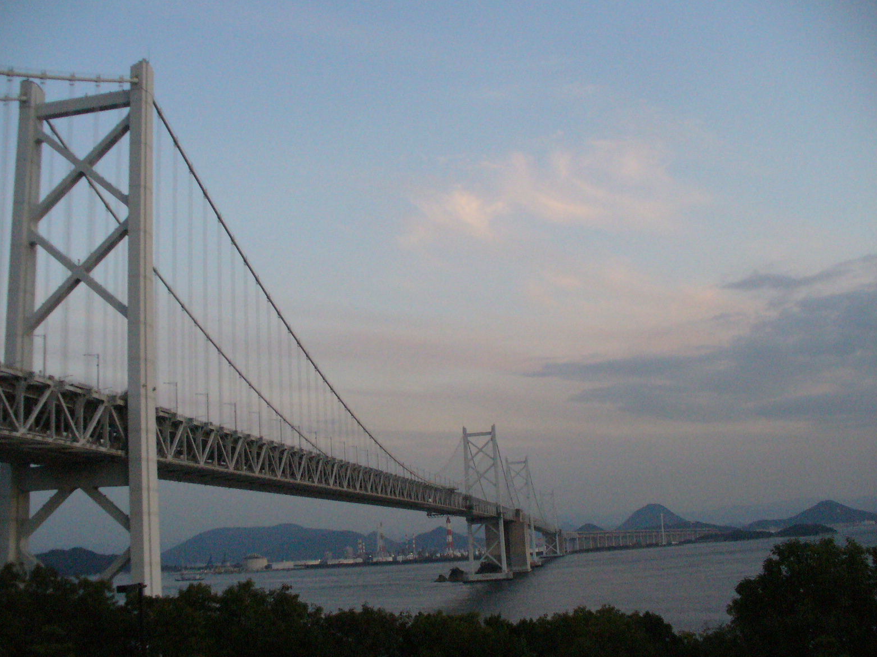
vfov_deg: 37.7
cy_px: 336
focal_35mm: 38
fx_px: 963
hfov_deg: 49.0
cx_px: 427
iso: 400
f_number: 2.8
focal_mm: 6.1
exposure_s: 1/400
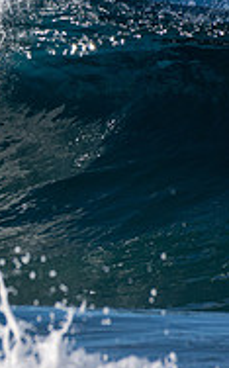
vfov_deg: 0.9
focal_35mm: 2362
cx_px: -335
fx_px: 23658
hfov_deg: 0.6
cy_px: 148
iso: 160
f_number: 5.6
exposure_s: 1/1250
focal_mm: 500
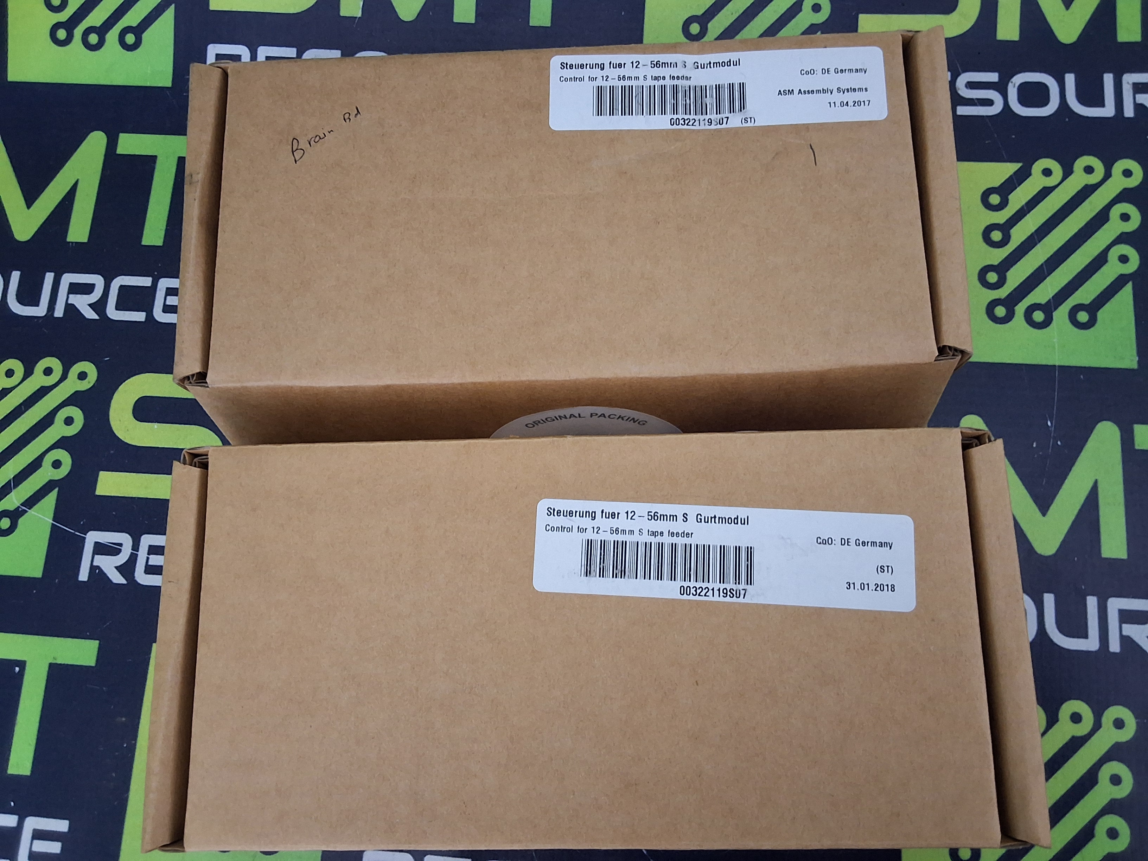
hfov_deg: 63.4
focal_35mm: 28
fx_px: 929
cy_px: 430
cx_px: 574
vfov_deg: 49.7
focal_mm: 2.91
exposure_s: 1/24
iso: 320
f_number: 1.9
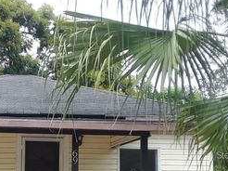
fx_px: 401
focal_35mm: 61
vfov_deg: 23.3
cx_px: 28
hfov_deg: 30.5
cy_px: 155
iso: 40
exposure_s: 1/368
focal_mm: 2.47
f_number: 1.9
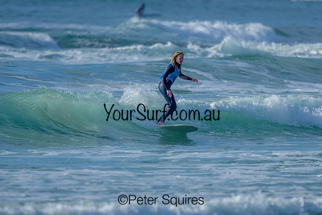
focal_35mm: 1100
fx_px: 9843
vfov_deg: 1.3
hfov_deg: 1.9
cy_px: 129
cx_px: 148
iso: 220
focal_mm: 800
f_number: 6.3
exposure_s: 1/2000
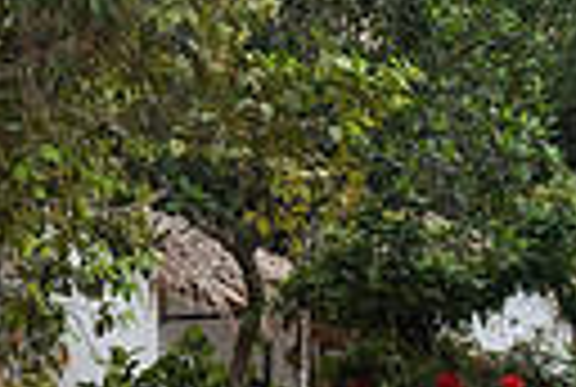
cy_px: 470
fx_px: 4490
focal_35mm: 280
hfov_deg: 7.3
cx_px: 752
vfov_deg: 4.9
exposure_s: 1/125
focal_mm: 62
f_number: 4.5
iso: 250
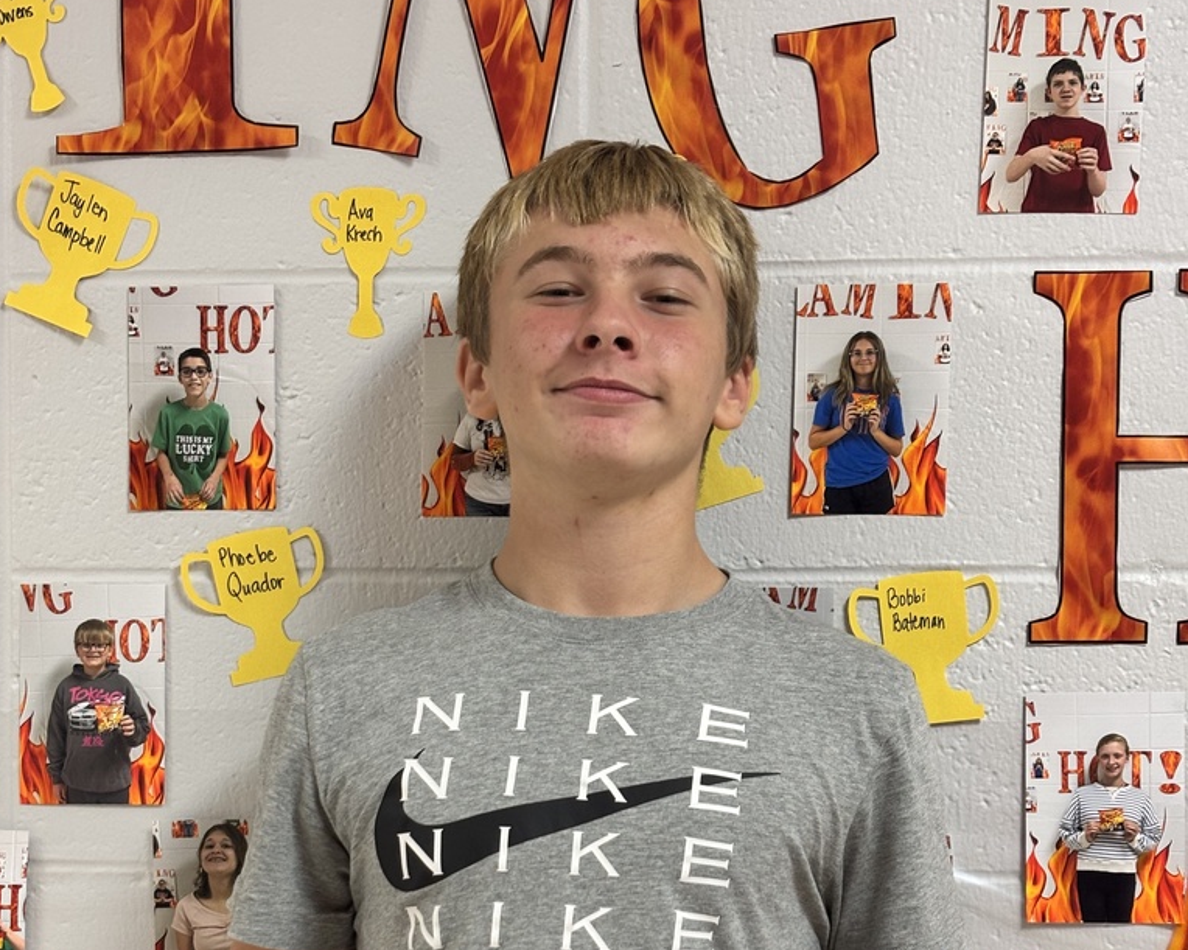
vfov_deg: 22.3
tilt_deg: -1.5
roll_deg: -1.0
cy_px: 723
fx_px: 2391
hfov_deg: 27.9
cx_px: 592
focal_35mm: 68
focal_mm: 5.96
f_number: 1.6
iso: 125
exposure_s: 1/40
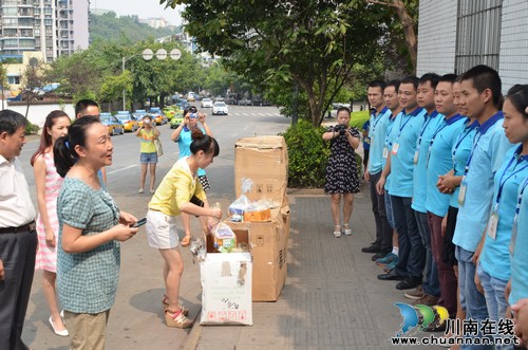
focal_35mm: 42
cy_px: 175
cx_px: 264
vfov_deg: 31.7
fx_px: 615
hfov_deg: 46.5
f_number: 8
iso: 160
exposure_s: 1/250
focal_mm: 28
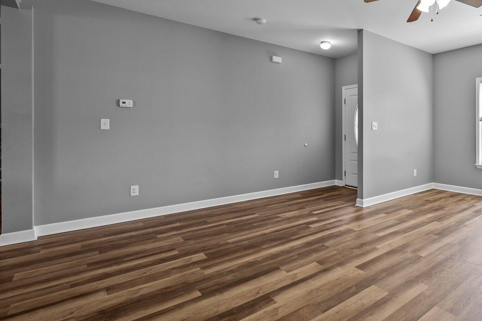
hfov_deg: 77.5
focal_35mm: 21
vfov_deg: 59.2
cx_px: 336
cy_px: 134
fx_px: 281
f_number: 7.1
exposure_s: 1
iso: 64
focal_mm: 14
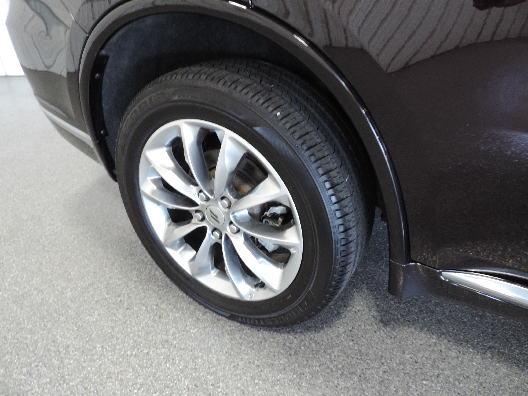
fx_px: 366
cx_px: 264
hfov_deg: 71.6
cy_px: 198
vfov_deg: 56.8
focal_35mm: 24
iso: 400
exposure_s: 1/30
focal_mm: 4.3
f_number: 3
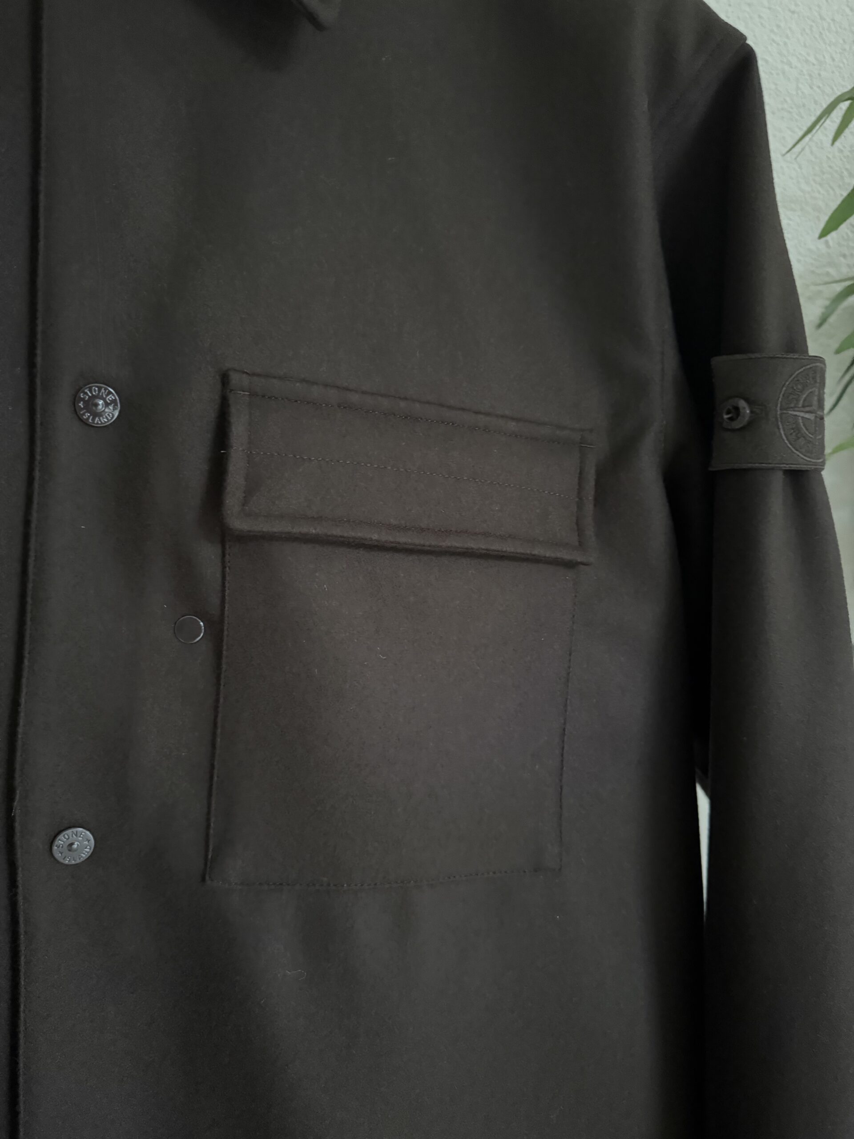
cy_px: 570
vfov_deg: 71.6
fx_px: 789
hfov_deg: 56.8
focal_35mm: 24
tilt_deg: -5.9
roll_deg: +1.8
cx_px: 427
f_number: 1.78
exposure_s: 1/30
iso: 1600
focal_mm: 6.76
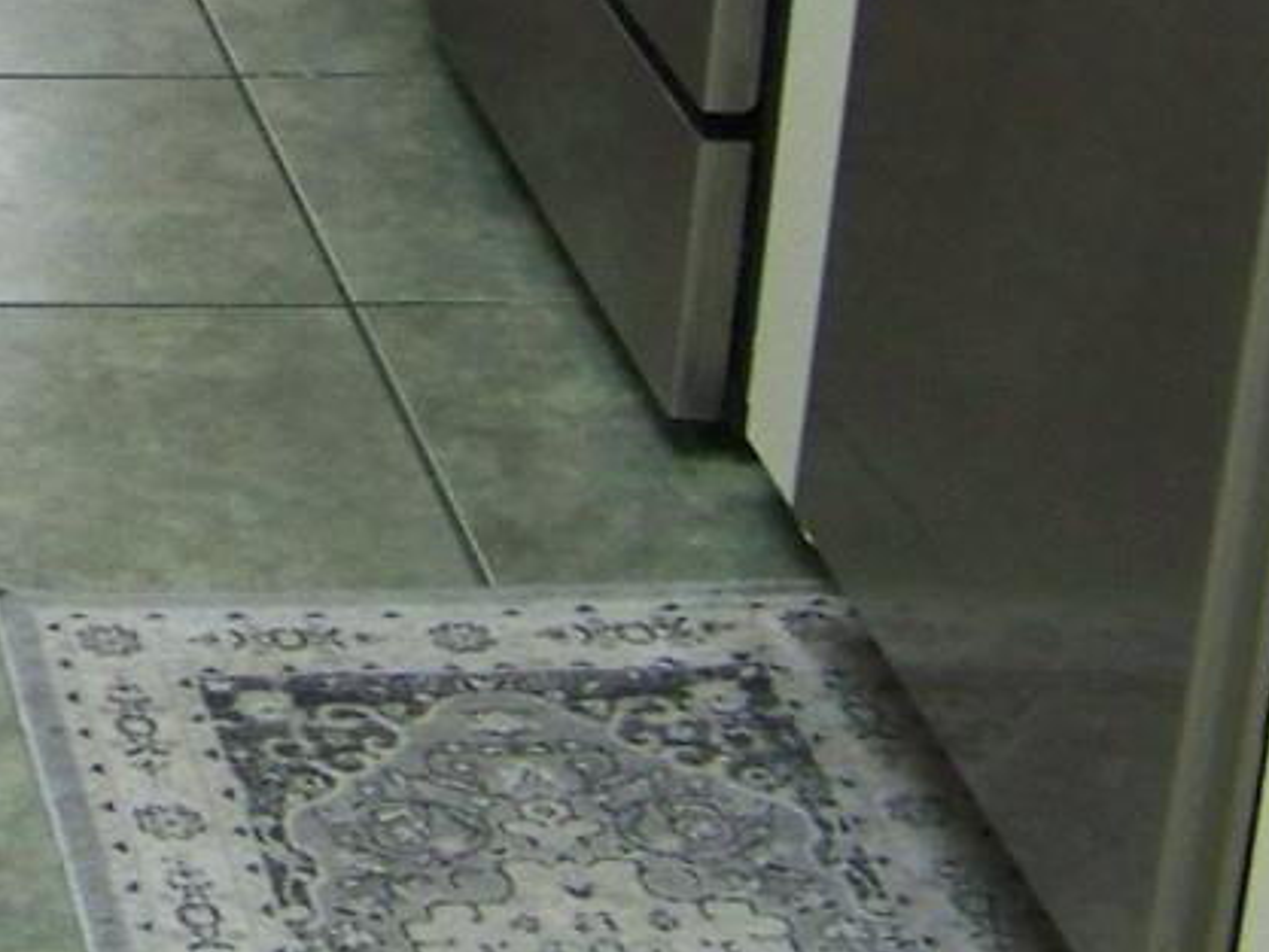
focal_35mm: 138
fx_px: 5060
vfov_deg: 10.4
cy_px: -526
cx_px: -739
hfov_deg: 13.3
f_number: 2.8
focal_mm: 5.85
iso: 200
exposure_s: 1/30
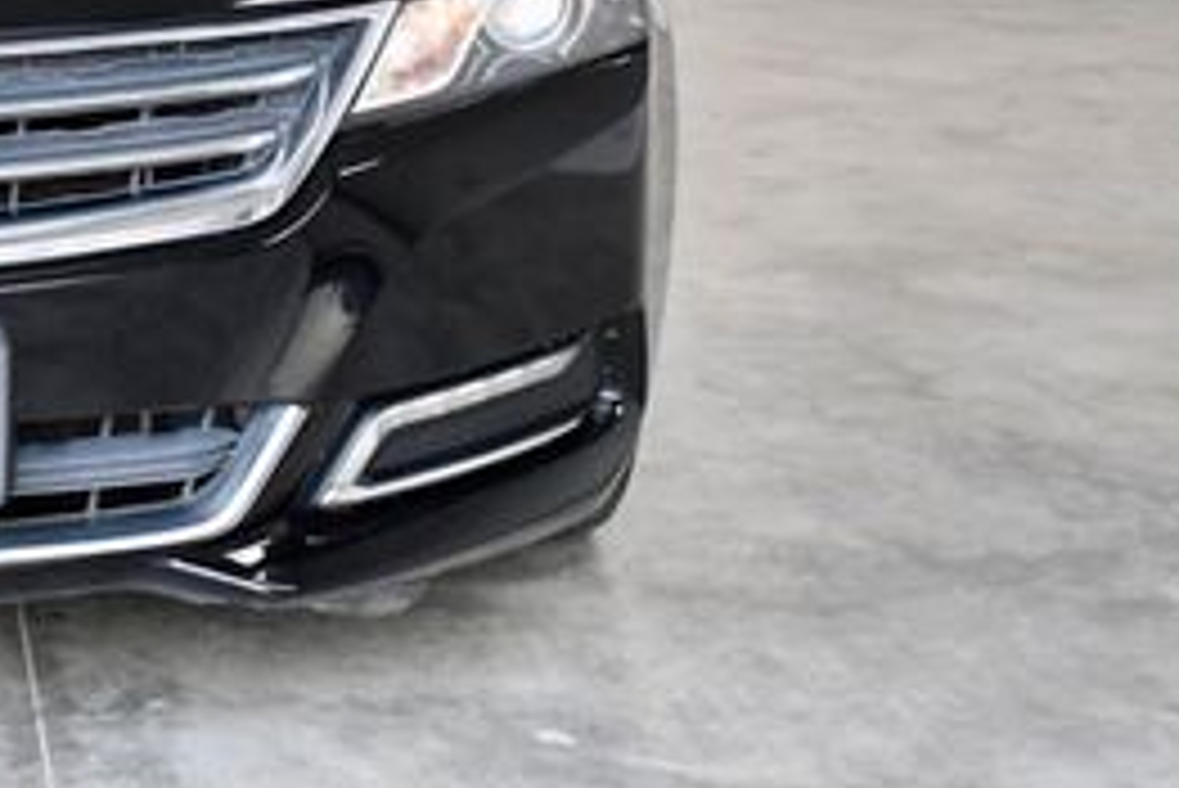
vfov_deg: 12.2
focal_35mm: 110
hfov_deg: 17.8
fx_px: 3604
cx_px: -198
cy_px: -151
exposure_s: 1/1250
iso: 2500
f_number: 4
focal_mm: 30
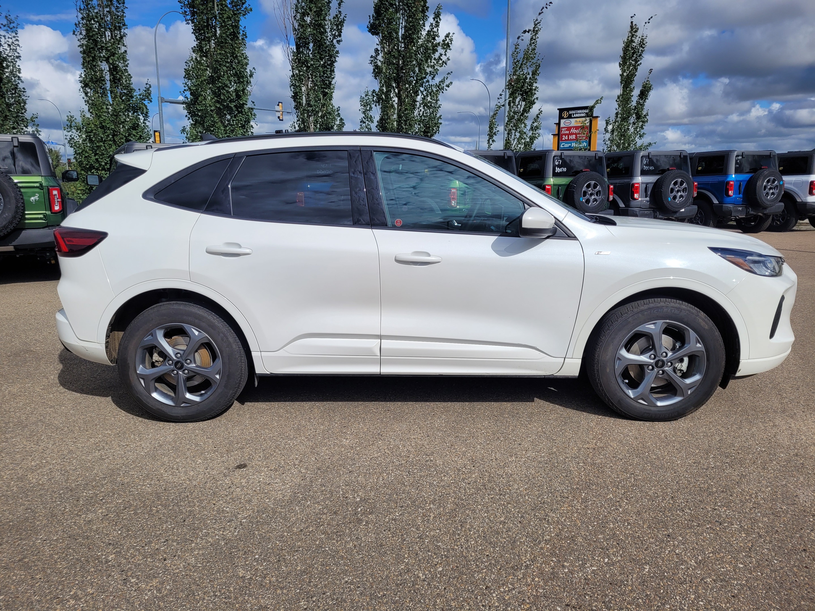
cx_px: 408
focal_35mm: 26
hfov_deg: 67.3
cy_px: 306
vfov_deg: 53.1
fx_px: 612
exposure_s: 1/5504
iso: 40
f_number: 1.8
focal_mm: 5.4
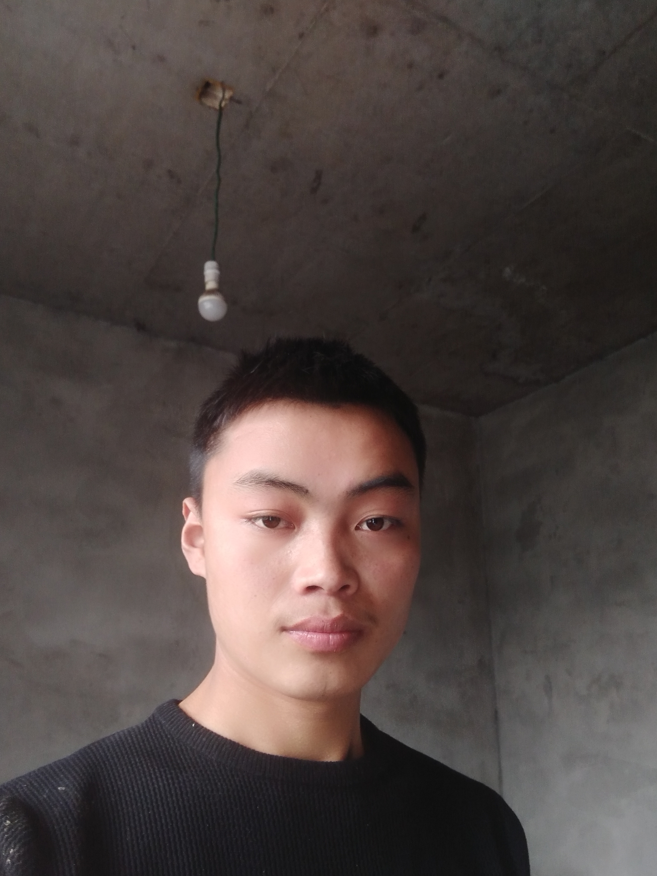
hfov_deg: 58.9
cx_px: 314
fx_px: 582
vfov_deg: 73.8
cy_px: 473
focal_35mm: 23
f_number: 2
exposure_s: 1/33
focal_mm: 3.57
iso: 160
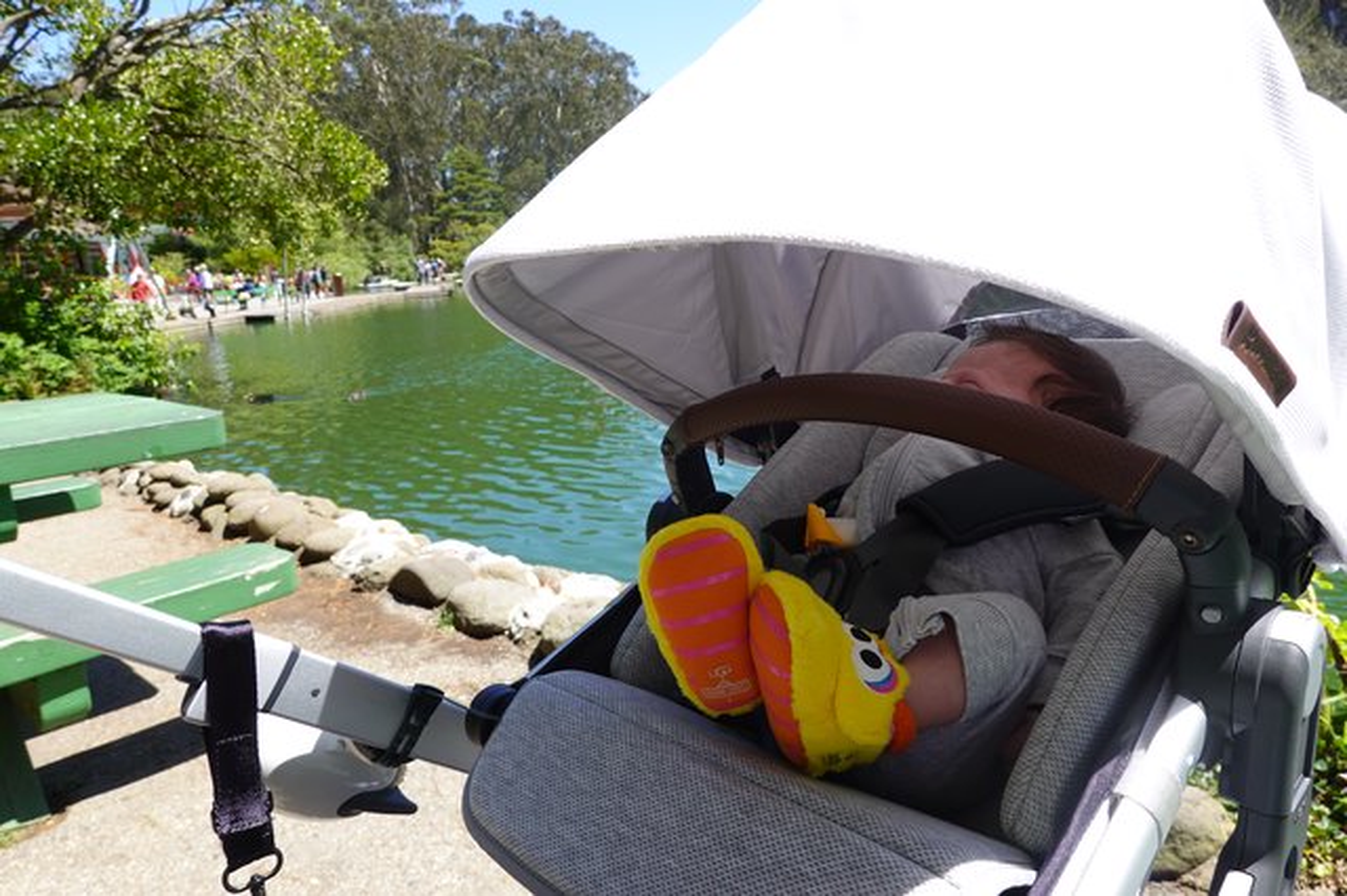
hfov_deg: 73.8
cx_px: 674
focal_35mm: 24
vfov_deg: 53.1
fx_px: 897
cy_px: 448
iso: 100
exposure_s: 1/200
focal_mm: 9
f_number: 5
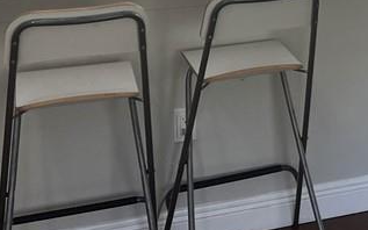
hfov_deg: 21.8
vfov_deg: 13.8
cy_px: -116
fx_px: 892
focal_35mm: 89
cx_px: 430
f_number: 1.5
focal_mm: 5.7
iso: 80
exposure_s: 1/120
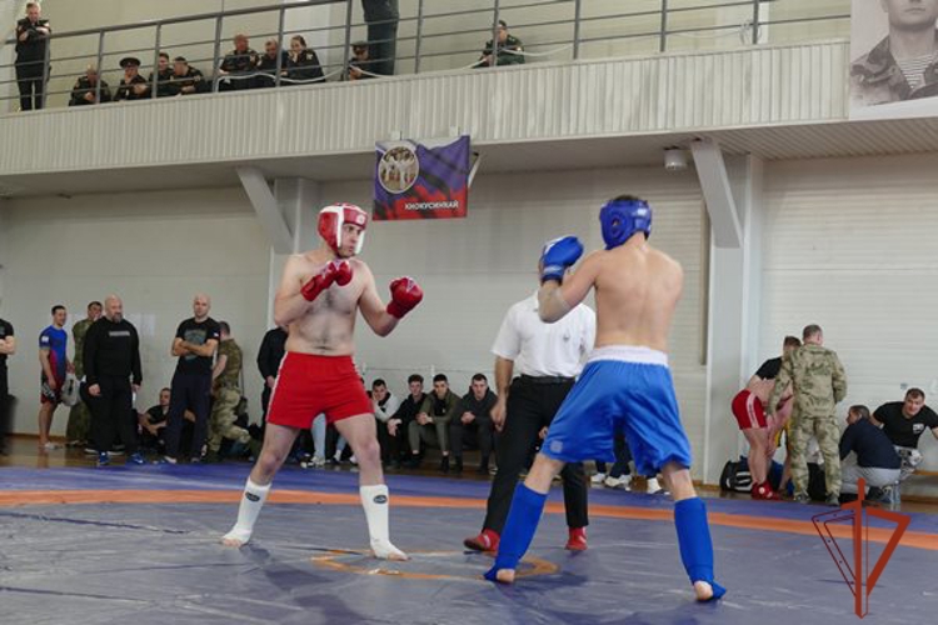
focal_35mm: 54
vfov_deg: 25.1
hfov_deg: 36.9
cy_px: 312
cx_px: 469
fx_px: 1407
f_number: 3.4
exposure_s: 1/80
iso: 500
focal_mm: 19.84
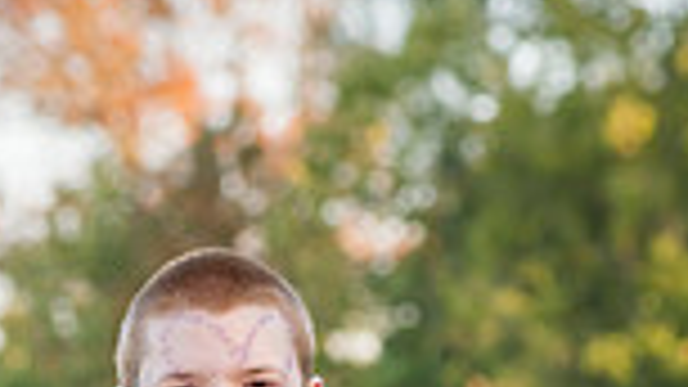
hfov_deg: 5.9
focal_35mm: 369
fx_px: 6730
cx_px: 247
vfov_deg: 3.3
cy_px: 770
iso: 400
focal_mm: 120
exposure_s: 1/640
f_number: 5.6
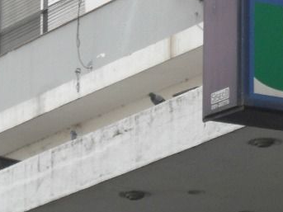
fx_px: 2288
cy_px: -38
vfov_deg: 5.3
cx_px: 486
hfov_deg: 6.9
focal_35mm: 280
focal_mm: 13.2
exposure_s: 1/125
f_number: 4.2
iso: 100
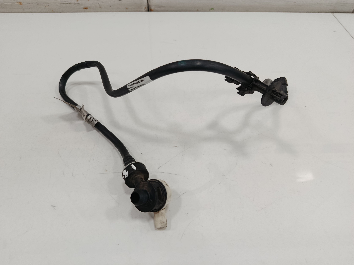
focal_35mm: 24
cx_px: 177
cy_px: 132
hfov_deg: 71.6
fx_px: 245
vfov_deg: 56.8
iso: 766
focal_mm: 5.24
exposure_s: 1/100
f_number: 1.7
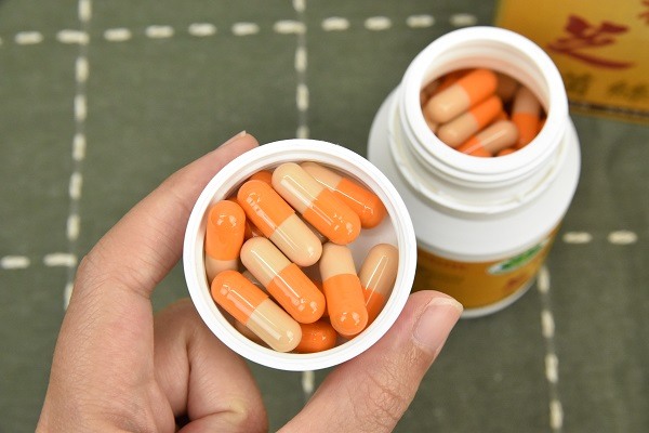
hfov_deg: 27.0
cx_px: 324
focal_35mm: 75
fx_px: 1352
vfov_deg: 18.2
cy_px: 216
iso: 2500
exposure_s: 1/60
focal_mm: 50
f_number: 10
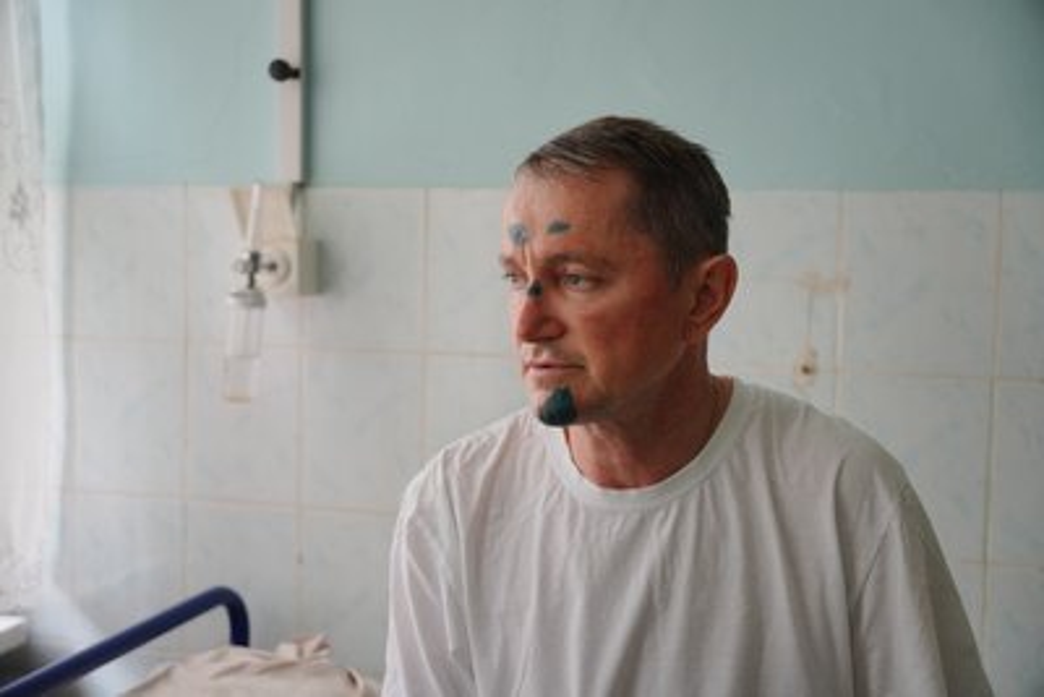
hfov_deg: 45.2
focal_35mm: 43
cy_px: 348
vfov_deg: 31.1
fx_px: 1253
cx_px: 522
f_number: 2.8
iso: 320
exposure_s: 1/160
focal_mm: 28.8
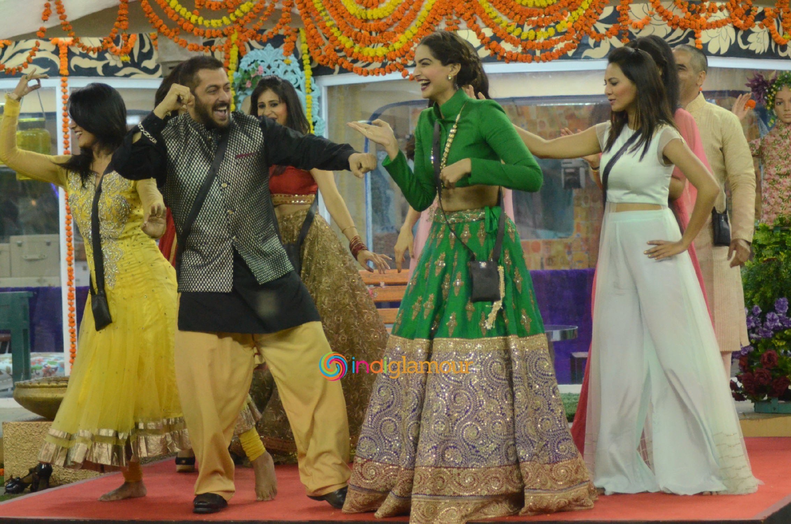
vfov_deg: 11.7
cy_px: 262
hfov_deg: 17.5
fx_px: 2565
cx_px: 396
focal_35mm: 117
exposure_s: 1/200
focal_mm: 78
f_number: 4
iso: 4000
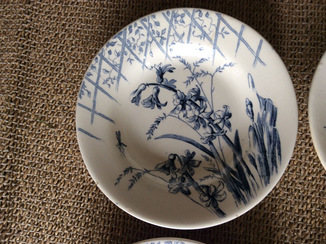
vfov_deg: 44.1
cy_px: 122
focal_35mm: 32
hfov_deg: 56.9
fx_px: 301
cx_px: 163
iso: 40
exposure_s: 1/25
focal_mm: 3.3
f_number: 2.4
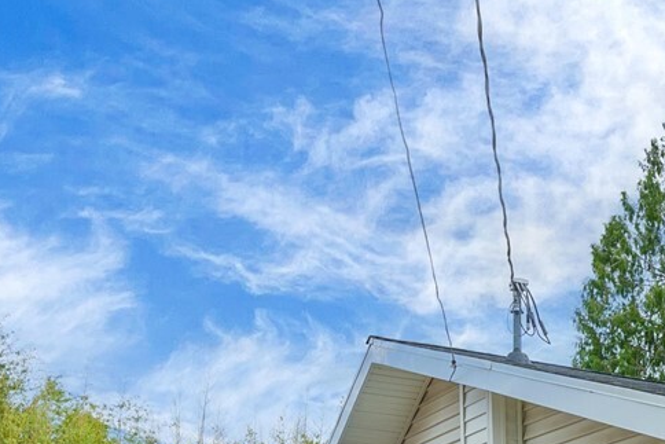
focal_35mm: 63
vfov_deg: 18.7
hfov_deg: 24.5
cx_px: 1005
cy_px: 689
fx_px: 1164
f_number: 7.1
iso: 80
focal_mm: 18
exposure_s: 1/125
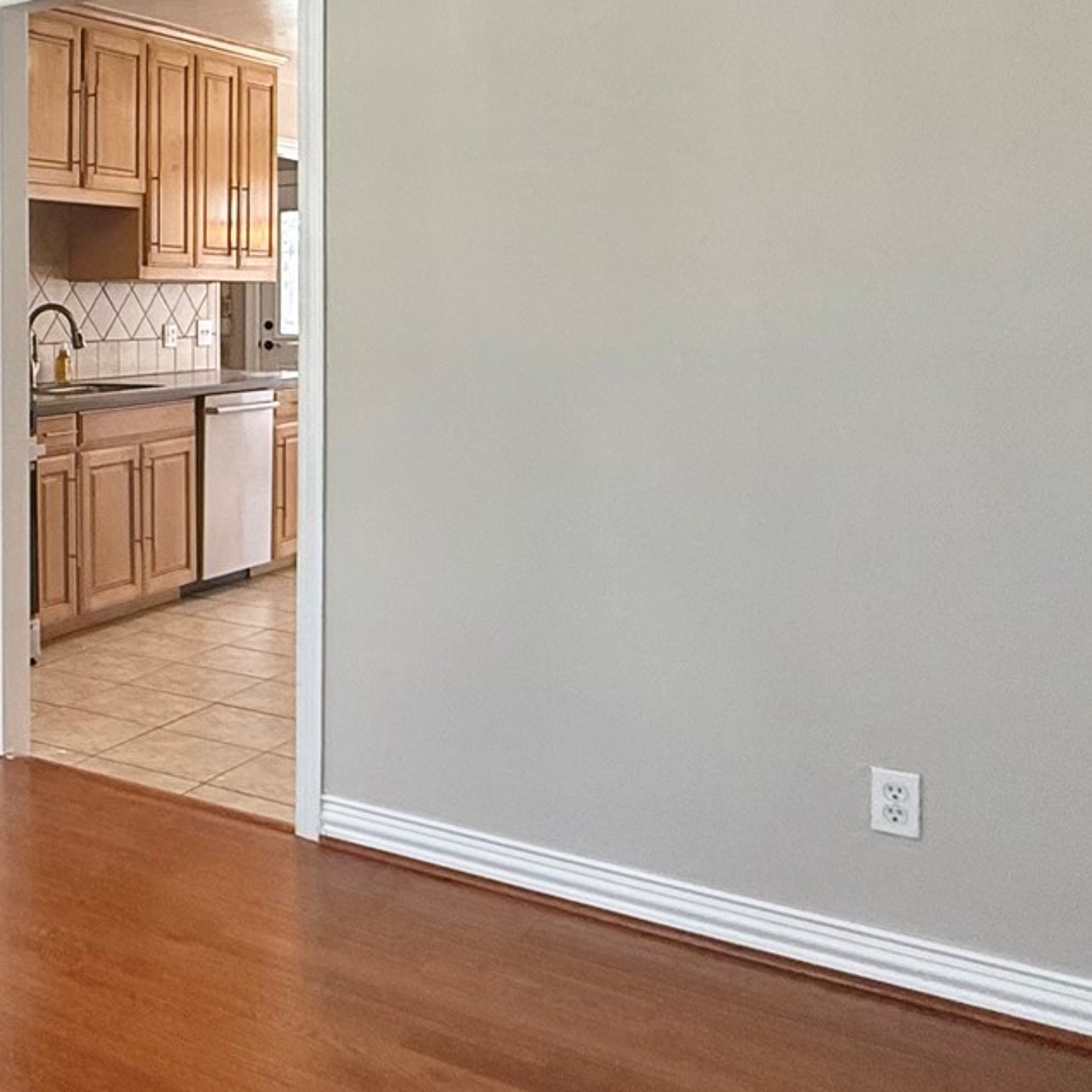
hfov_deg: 34.4
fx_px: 1428
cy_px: 341
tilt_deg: -1.0
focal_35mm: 40
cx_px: -186
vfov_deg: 41.2
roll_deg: +1.0
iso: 200
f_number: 2.2
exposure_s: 1/120
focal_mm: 2.22
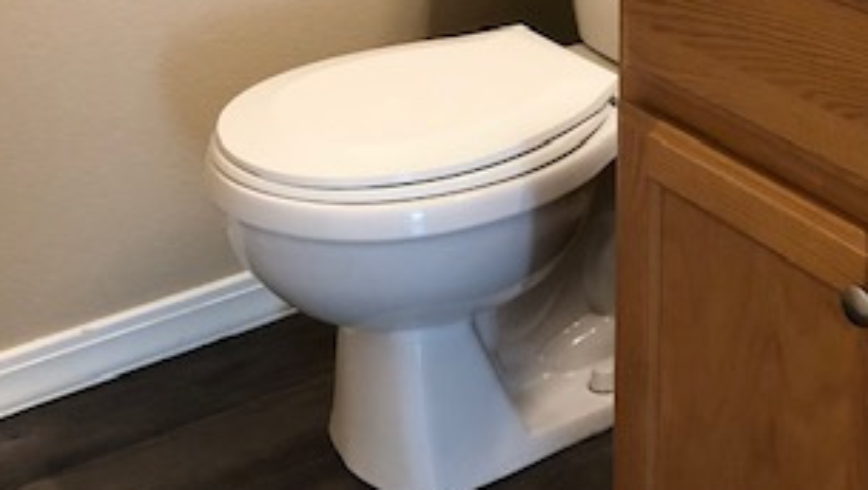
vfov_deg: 18.5
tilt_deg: -21.3
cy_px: 28
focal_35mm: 64
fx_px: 1474
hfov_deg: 32.2
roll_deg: -1.0
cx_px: 655
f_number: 1.8
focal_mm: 4
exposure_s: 1/15
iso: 50
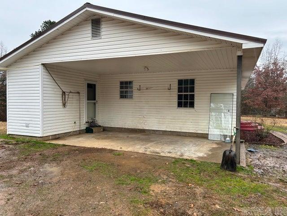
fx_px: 216
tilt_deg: -2.4
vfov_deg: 53.1
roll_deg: +0.1
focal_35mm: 26
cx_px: 144
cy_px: 108
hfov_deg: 67.3
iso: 40
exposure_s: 1/175
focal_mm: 5.7
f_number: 1.5
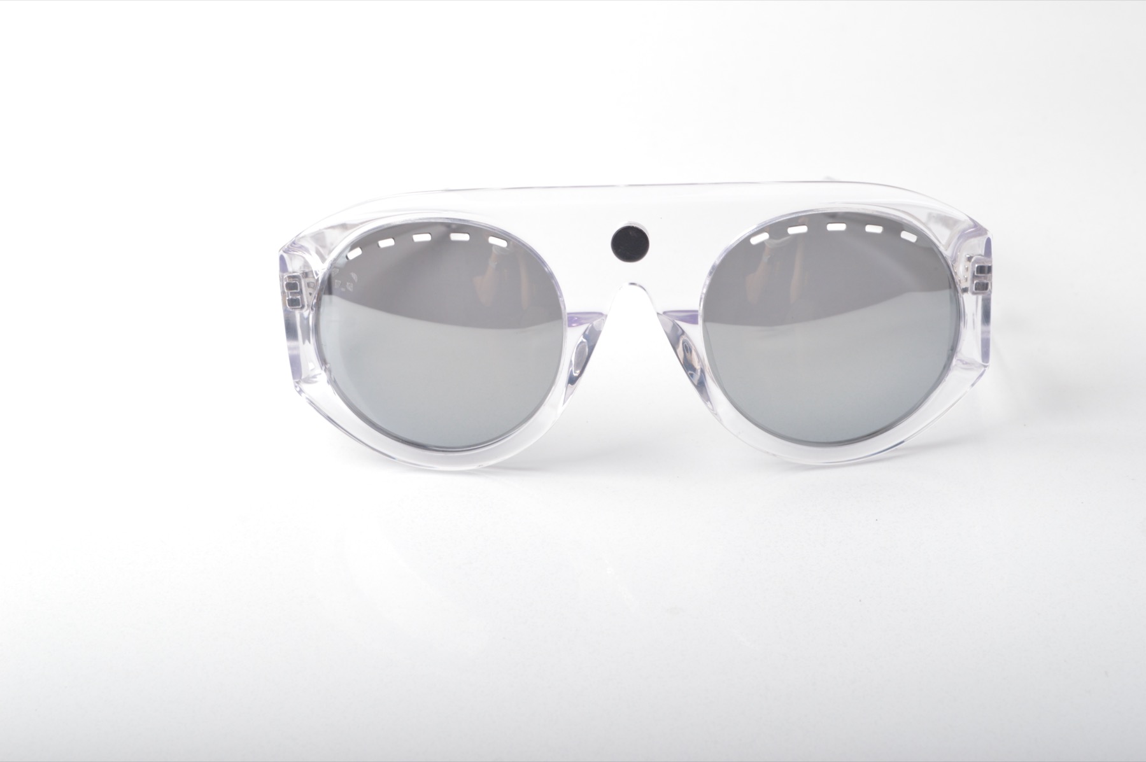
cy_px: 381
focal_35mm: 82
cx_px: 573
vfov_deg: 16.5
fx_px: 2624
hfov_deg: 24.6
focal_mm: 55
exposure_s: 1/200
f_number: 11
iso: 400
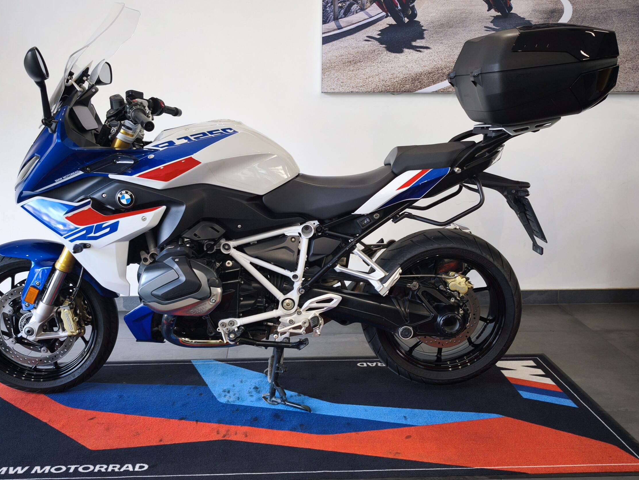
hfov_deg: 50.1
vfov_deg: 38.7
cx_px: 290
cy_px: 254
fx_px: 683
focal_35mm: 37
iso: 80
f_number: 1.6
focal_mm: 6.57
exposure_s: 1/100
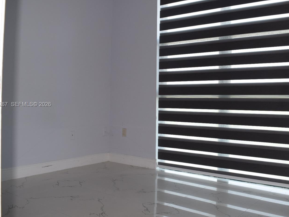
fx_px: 309
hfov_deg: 50.0
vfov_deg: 38.7
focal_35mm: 37
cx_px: 164
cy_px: 105
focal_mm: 20
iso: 360
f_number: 5.6
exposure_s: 1/125
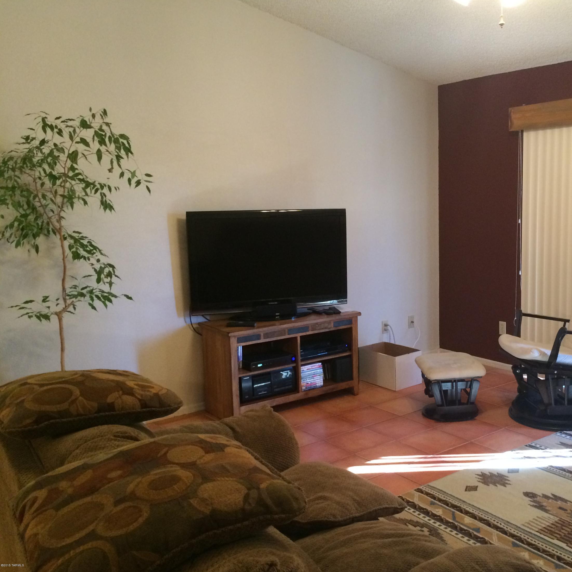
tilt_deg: -8.2
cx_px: 390
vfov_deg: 47.2
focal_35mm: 35
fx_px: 654
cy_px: 291
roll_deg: +2.3
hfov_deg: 46.3
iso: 250
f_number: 2.2
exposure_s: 1/30
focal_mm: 4.15
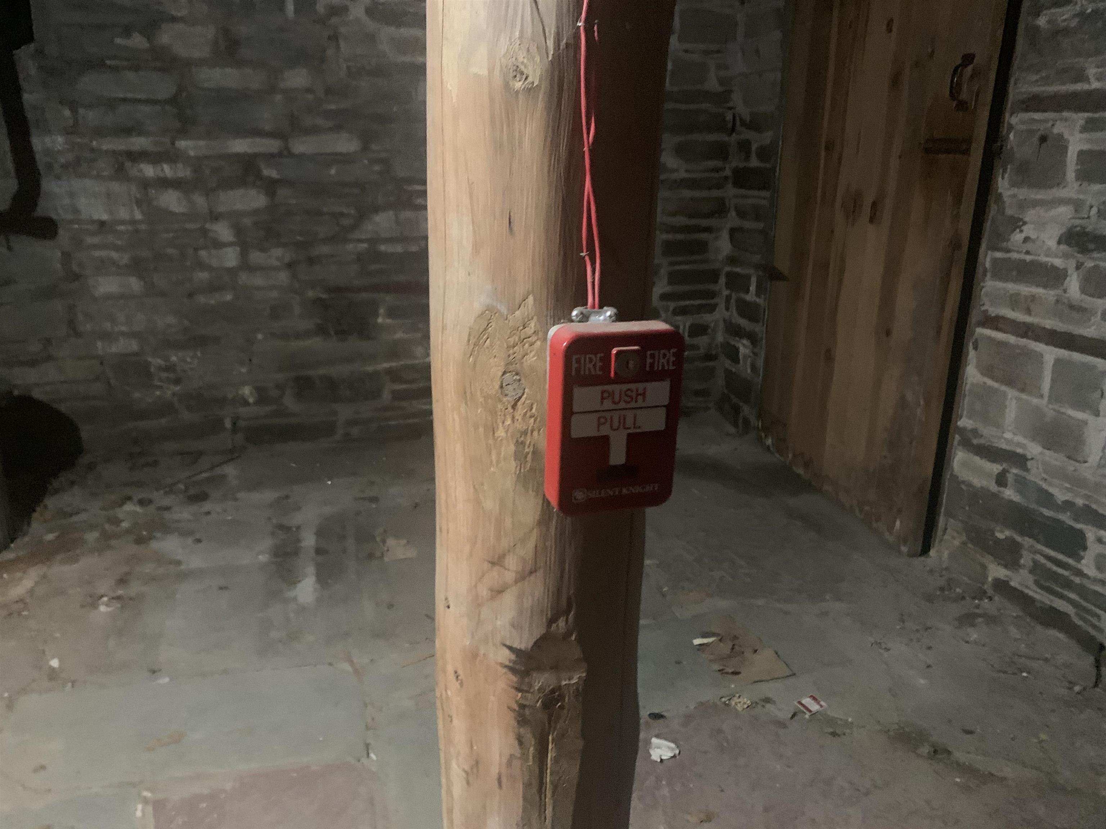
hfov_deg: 67.3
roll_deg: -1.1
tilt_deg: -19.7
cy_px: 414
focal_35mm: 26
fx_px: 831
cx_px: 553
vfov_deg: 53.1
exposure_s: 1/17
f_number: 1.8
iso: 640
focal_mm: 4.25
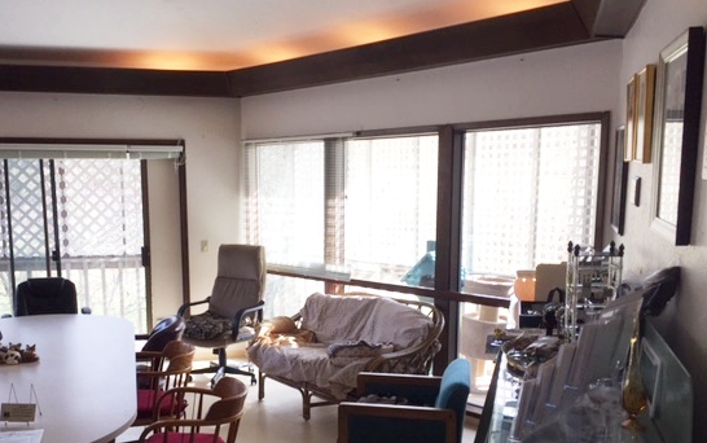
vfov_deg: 35.1
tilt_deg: -8.2
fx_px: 694
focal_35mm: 36
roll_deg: -0.5
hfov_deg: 53.7
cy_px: 284
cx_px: 297
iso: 40
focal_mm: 4.15
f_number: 2.2
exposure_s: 1/120
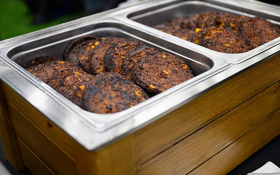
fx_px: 359
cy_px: 95
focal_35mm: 47
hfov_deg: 42.6
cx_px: 140
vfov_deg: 27.4
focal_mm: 45
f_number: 2.8
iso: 800
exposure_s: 1/250
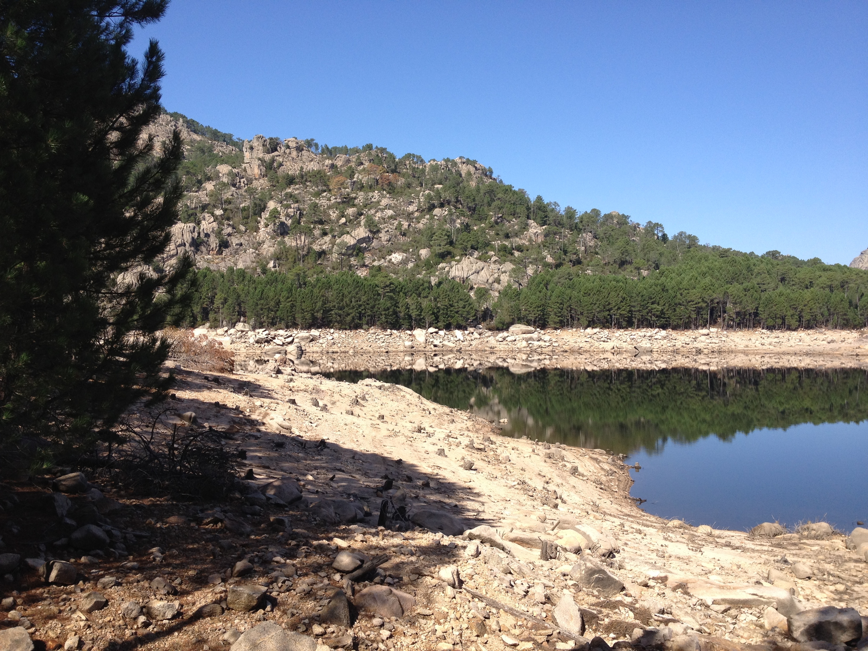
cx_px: 434
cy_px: 326
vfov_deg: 40.7
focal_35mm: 35
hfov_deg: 52.6
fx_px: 878
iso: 64
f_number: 2.4
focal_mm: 4.28
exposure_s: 1/1175
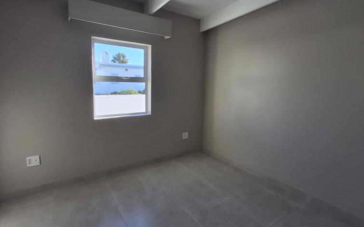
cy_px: 108
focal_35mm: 18
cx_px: 181
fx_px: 179
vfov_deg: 64.9
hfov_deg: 91.1
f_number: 2.2
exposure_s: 1/208
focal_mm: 1.64
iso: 40
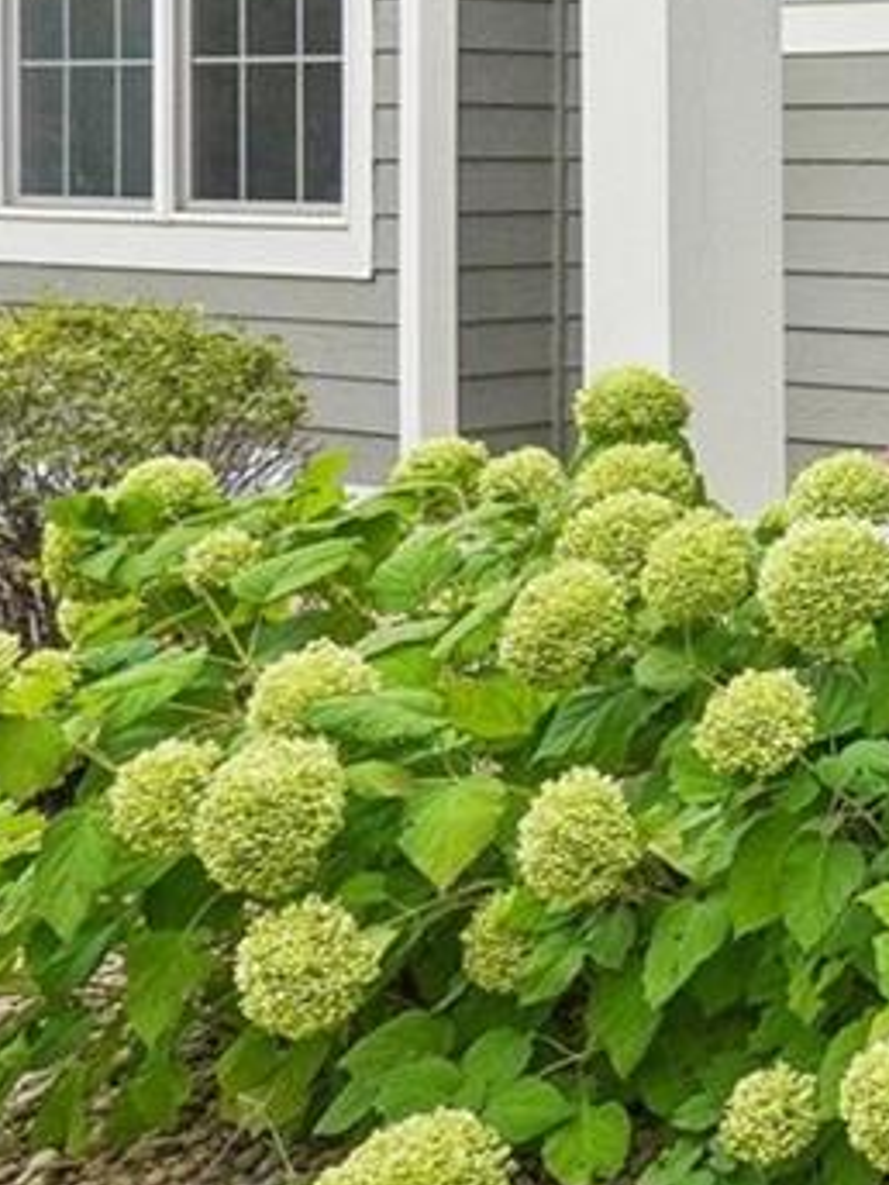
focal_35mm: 67
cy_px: 186
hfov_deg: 15.2
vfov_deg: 28.2
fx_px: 2294
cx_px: 2002
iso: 400
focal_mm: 10
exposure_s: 1/400
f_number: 8
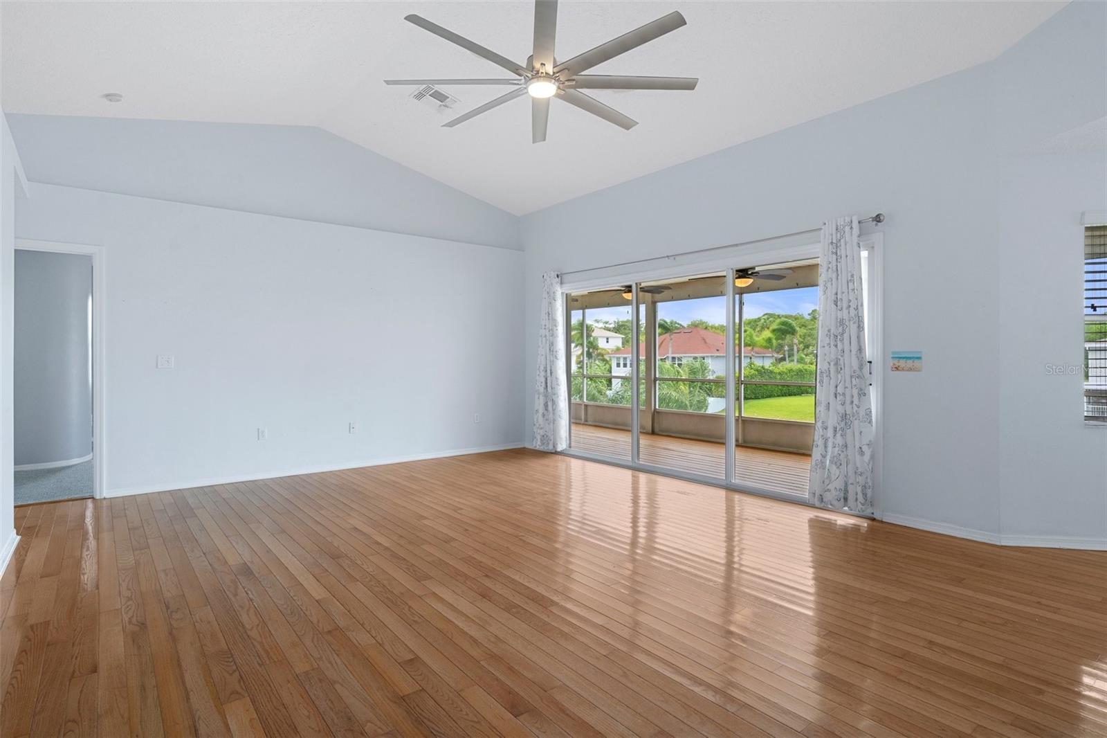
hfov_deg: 90.0
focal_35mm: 18
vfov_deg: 67.4
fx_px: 553
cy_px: 369
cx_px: 554
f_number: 8
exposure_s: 1/10
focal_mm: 18
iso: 320
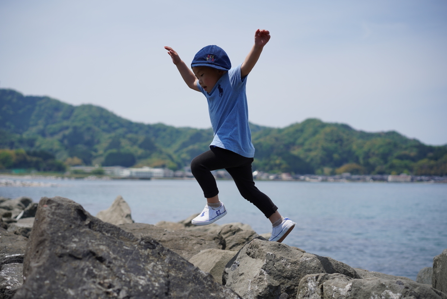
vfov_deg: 24.7
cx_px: 224
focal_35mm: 55
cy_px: 150
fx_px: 683
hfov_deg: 36.2
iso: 100
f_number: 3.2
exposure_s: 1/2000
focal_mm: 55
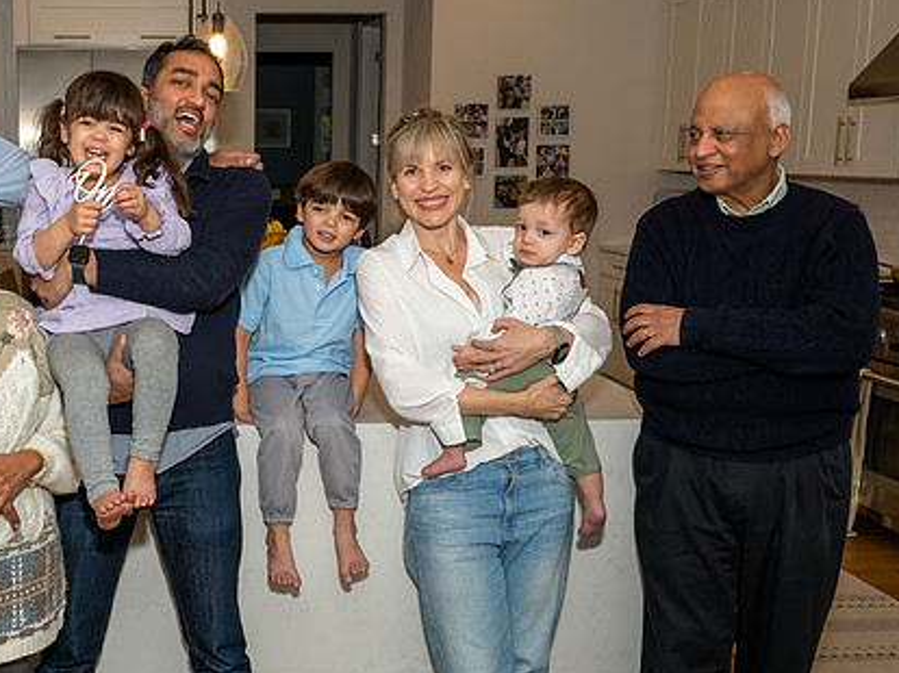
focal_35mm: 48
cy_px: 346
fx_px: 1246
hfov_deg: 38.3
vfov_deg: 30.2
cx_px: 188
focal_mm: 26
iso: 640
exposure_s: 1/250
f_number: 9
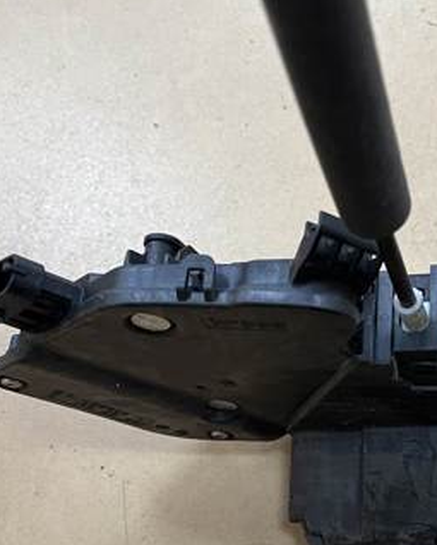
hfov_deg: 29.1
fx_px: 823
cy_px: 398
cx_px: 348
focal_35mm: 51
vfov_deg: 35.9
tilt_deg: -76.1
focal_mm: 5.1
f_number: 1.6
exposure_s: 1/60
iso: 160
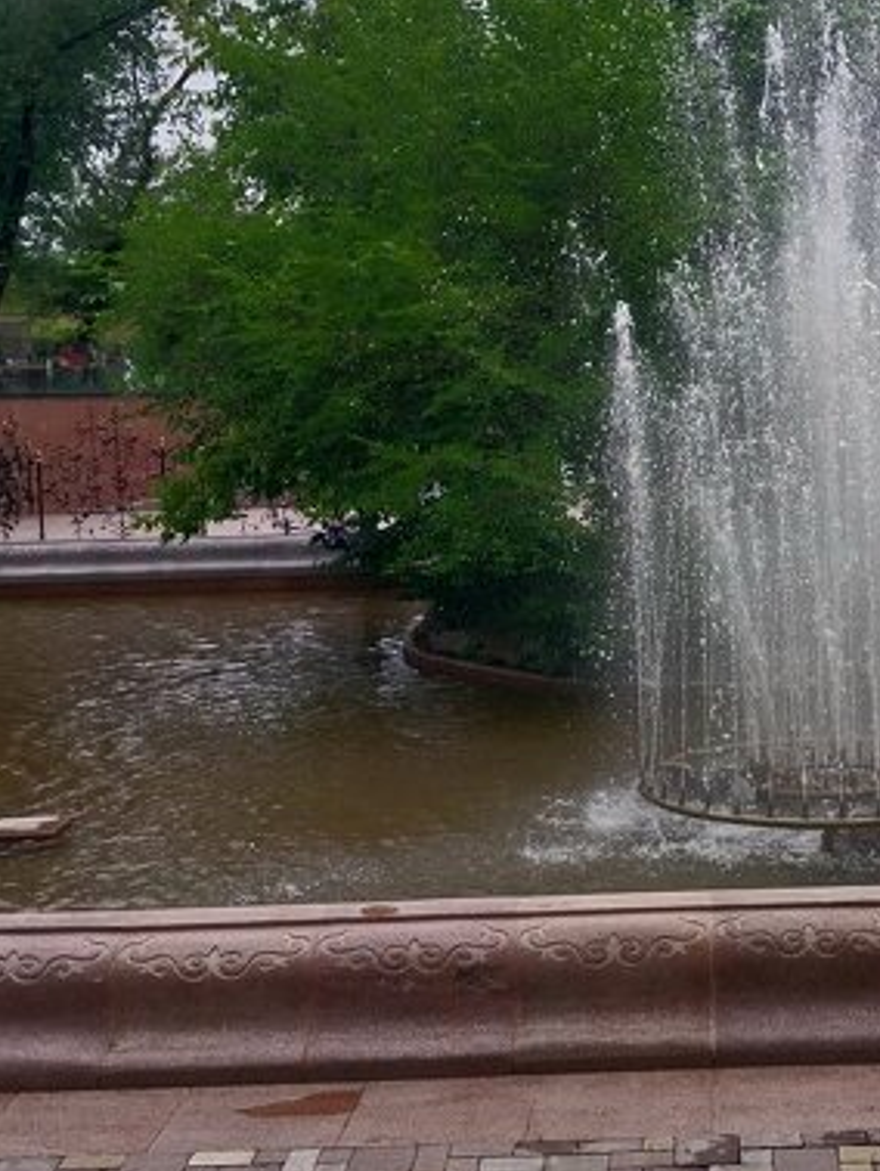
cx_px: 778
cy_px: 511
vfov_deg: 34.9
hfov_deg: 25.8
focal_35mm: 55
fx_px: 1862
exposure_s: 1/400
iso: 20
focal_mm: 4
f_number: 1.8
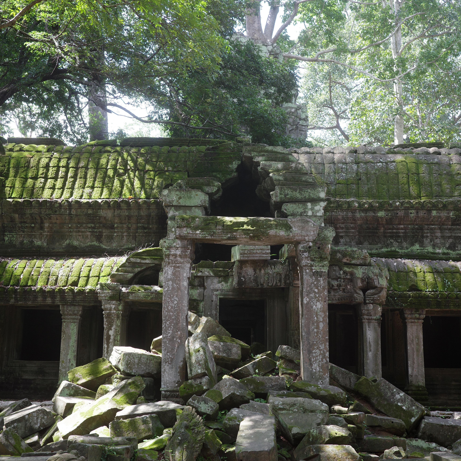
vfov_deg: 32.8
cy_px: 232
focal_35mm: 52
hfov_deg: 32.8
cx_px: 227
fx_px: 783
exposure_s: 1/200
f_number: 3.5
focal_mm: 26
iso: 200
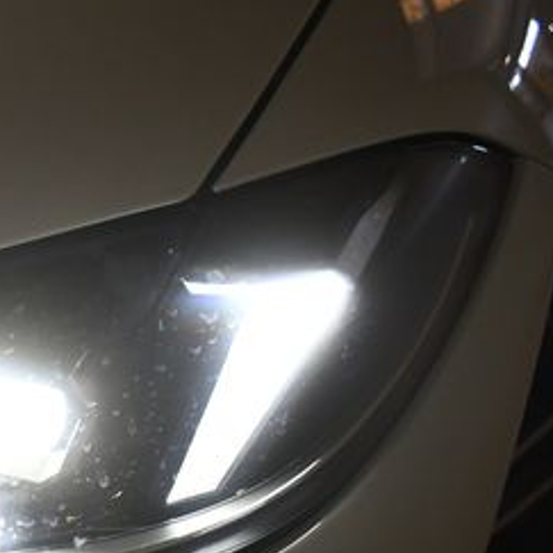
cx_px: -314
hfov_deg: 18.0
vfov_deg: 20.6
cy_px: 297
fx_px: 1518
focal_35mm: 84
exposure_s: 1/250
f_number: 3.8
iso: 720
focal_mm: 20
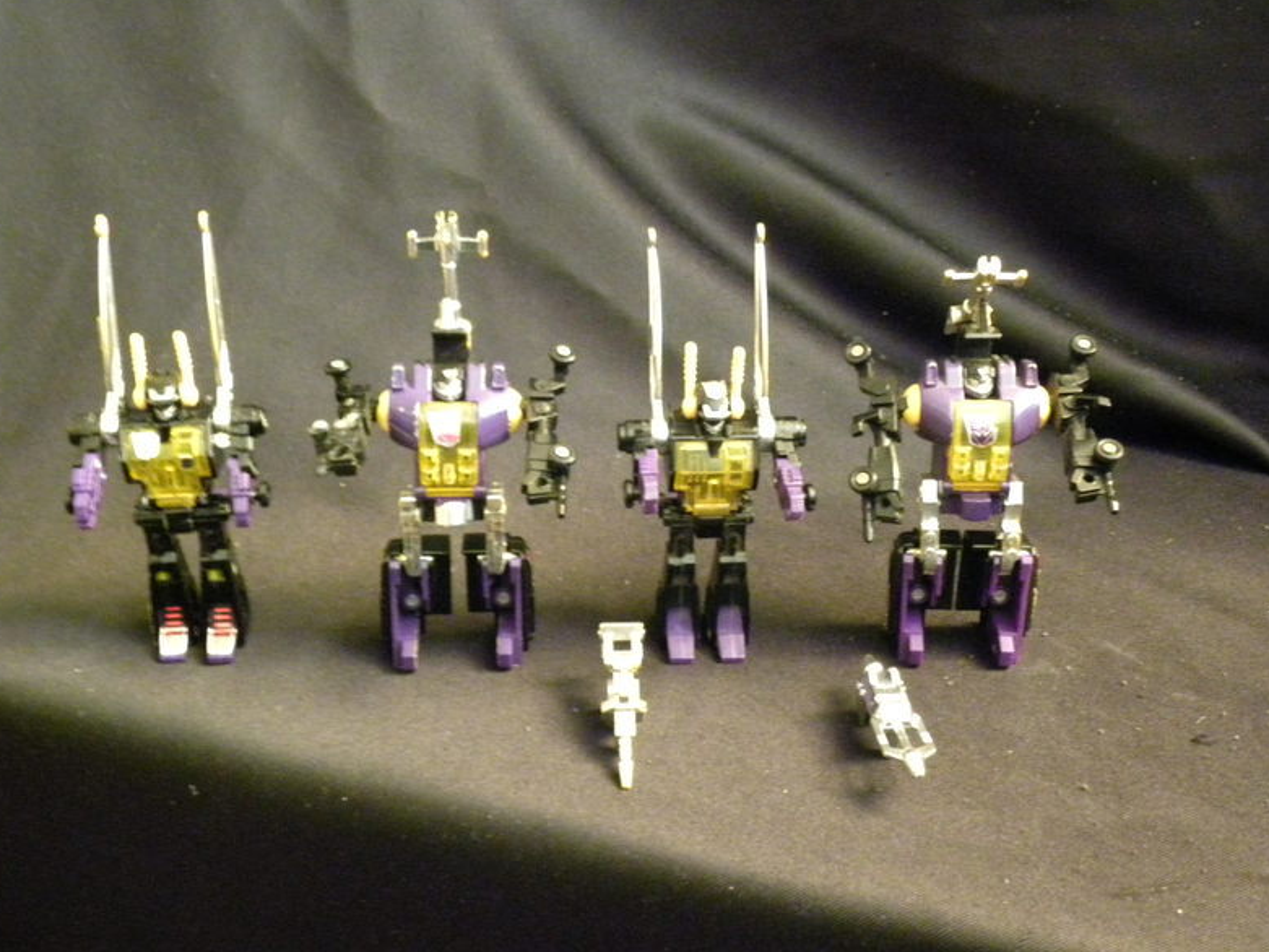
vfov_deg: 34.4
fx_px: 1540
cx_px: 626
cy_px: 478
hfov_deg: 44.8
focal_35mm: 42
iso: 800
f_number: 3.2
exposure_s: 1/1.5
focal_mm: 7.3
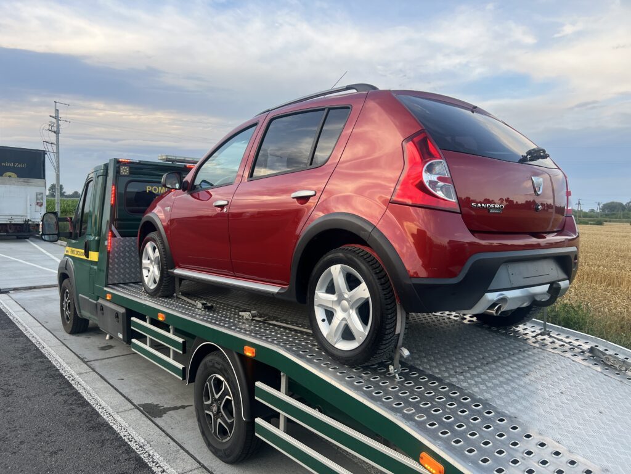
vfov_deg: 53.1
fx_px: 474
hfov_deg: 67.3
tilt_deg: -4.3
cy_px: 237
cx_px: 316
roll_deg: -1.6
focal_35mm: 26
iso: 40
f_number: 1.5
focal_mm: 5.7
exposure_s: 1/286
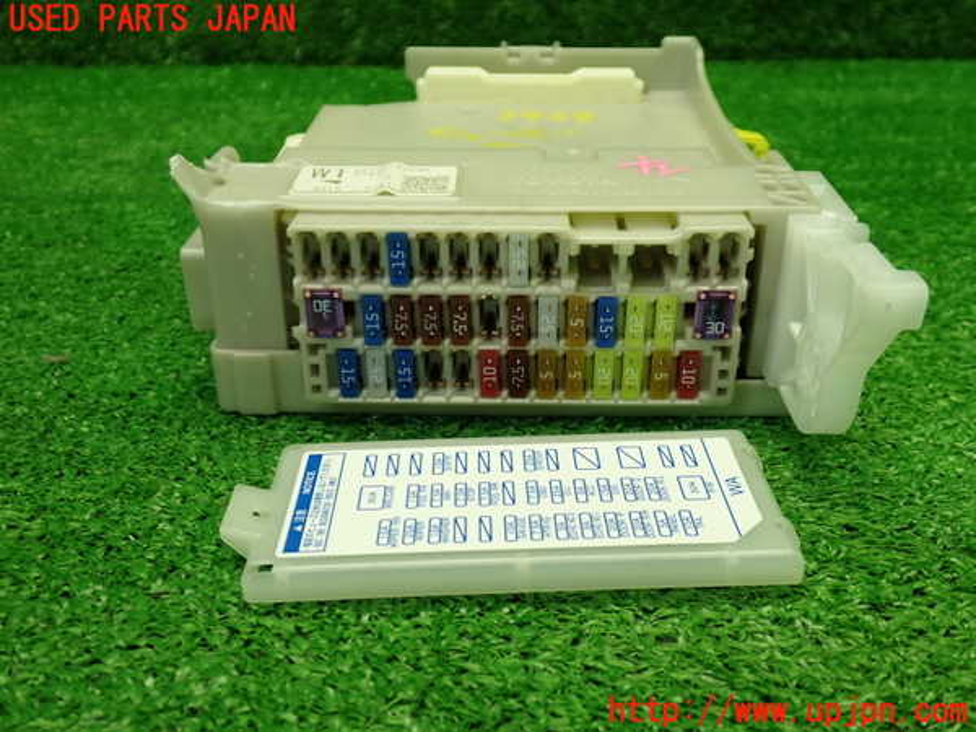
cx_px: 488
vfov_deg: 39.7
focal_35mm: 36
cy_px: 366
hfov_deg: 51.4
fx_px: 1015
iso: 200
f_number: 2.5
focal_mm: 6.37
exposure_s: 1/50
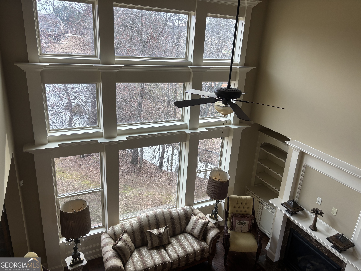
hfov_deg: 67.3
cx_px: 180
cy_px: 136
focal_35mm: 26
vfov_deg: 53.1
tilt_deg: -18.6
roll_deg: -5.1
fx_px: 271
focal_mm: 5.96
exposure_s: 1/121
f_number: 1.6
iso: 50
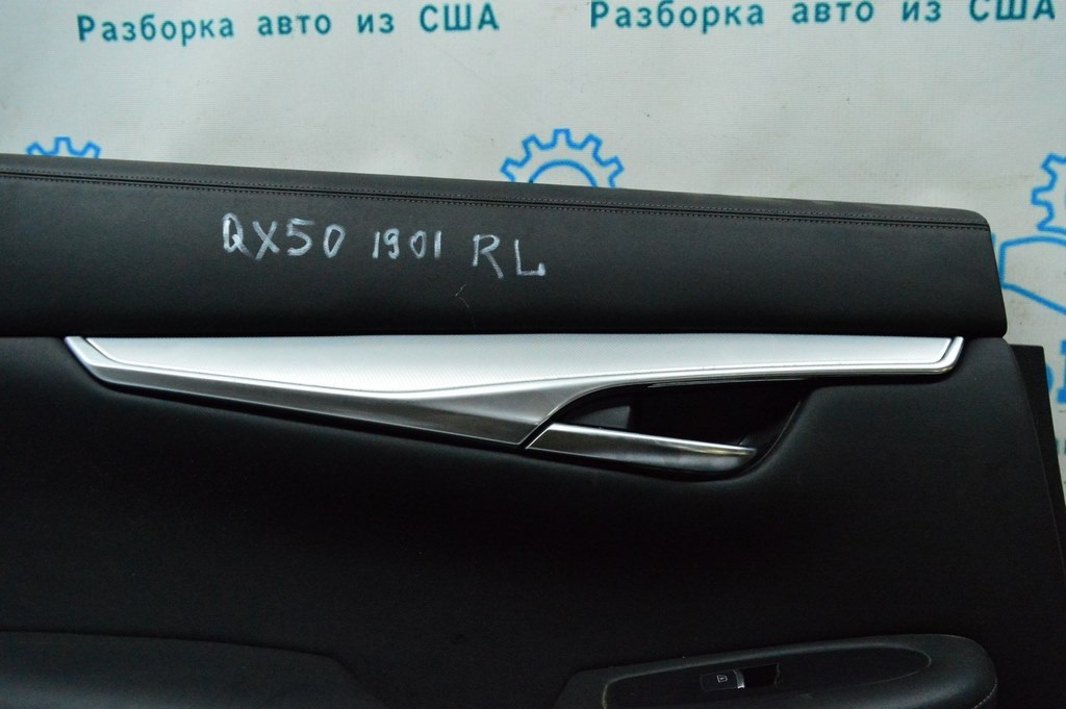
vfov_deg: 47.9
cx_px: 533
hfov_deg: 67.4
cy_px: 354
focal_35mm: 27
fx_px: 799
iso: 6400
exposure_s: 1/640
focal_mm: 18
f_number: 6.3
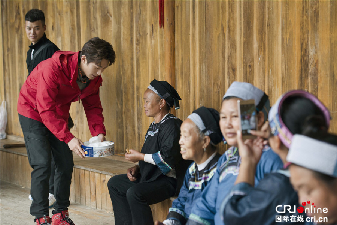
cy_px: 112
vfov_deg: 16.1
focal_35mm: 85
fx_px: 796
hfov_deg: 23.9
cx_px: 168
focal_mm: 85
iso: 1250
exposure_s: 1/125
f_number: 4
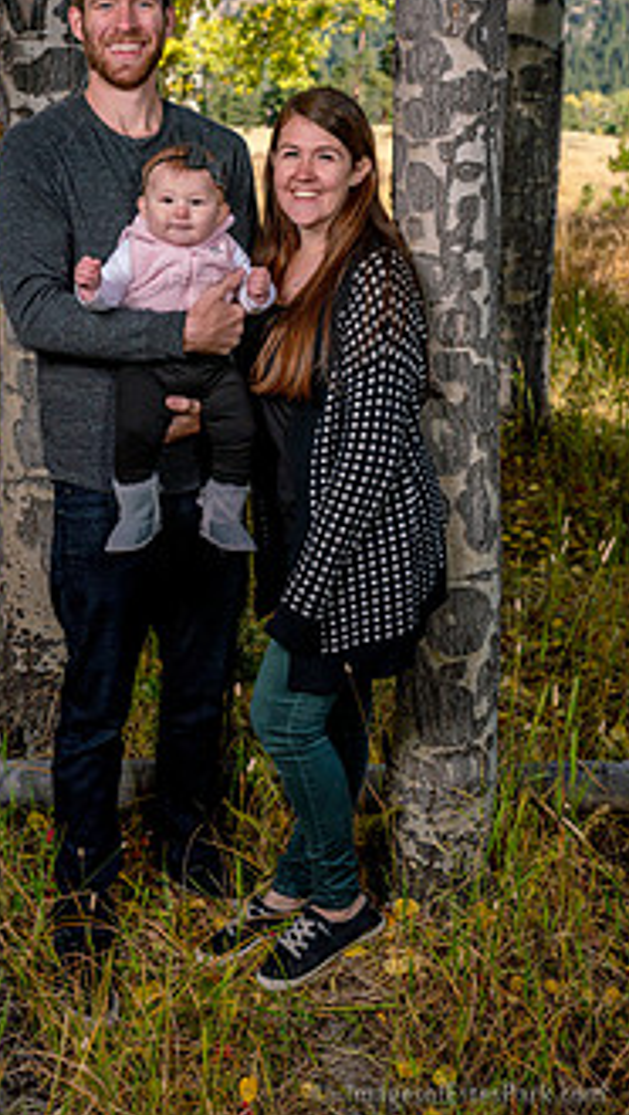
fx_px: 1480
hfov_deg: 23.9
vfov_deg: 40.7
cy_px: 358
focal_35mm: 50
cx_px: 216
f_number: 4.5
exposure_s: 1/1000
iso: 160
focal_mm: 35
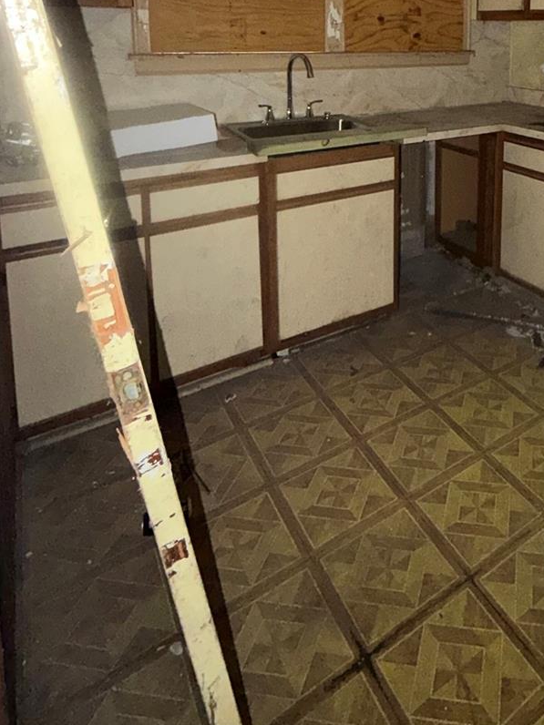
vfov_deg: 58.2
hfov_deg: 47.3
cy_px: 106
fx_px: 566
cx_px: 466
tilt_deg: -7.6
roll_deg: -1.1
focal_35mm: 27
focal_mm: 2.22
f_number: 2.2
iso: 400
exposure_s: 1/27
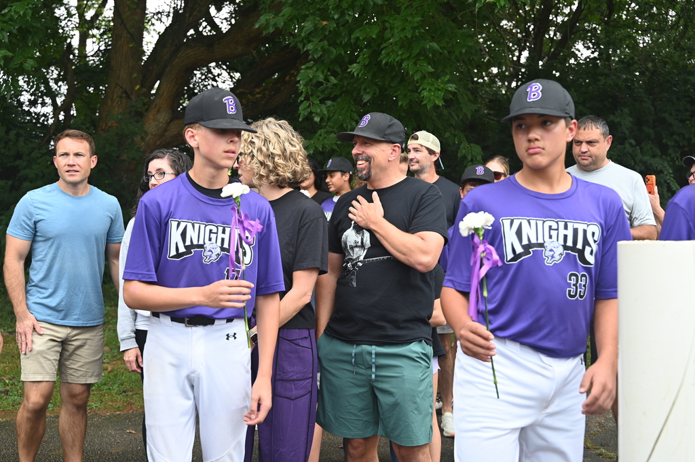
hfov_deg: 45.5
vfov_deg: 31.1
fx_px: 829
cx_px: 348
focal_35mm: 43
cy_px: 231
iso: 200
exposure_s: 1/250
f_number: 4
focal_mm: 43
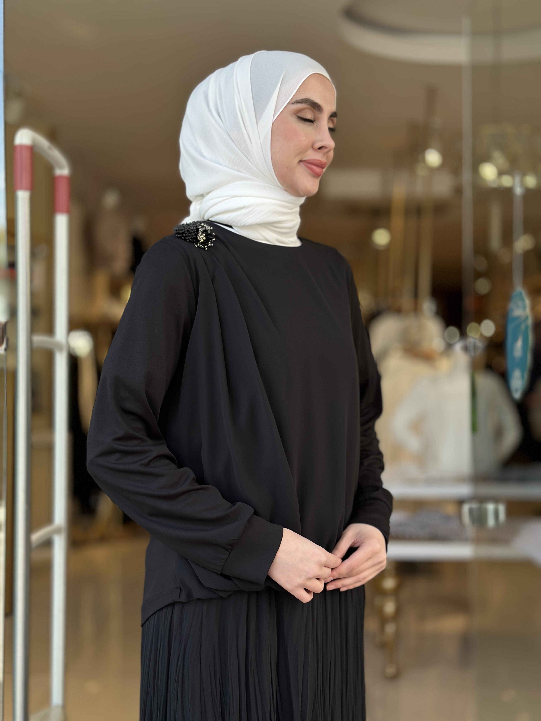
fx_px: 1000
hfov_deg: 30.3
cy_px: 360
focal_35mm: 48
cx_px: 270
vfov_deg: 39.7
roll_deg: -0.3
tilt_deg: +0.8
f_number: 1.78
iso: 80
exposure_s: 1/471
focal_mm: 6.86
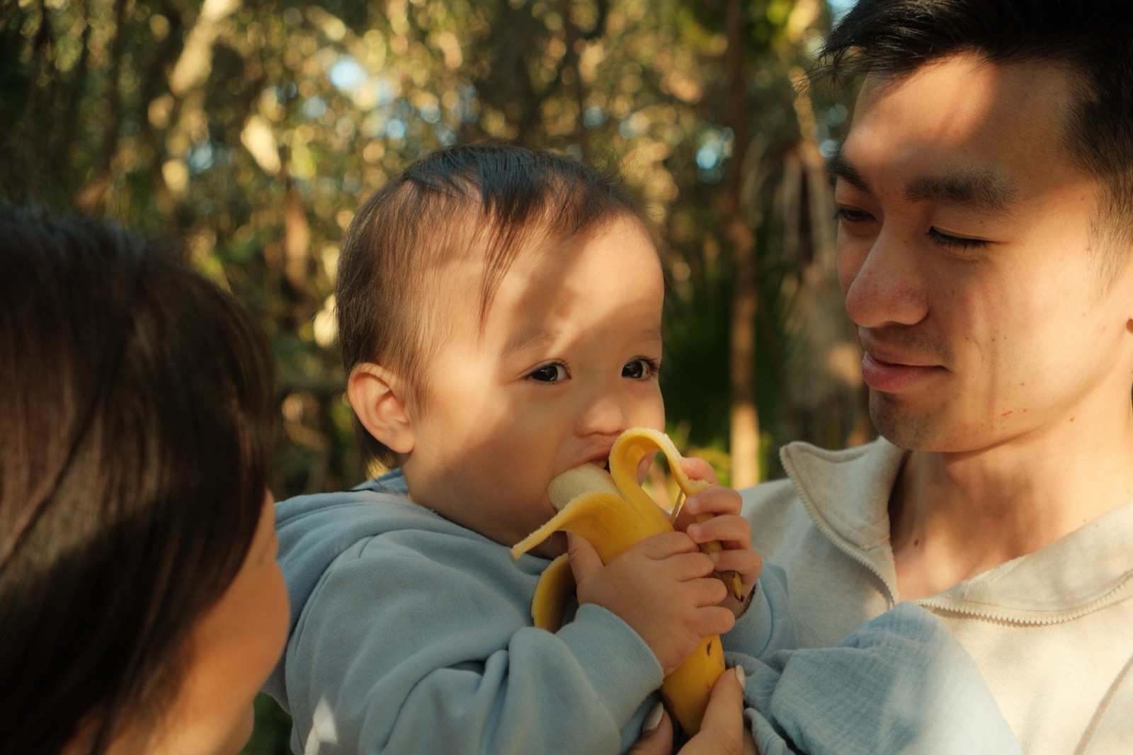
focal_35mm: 52
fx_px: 1636
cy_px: 378
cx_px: 566
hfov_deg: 38.2
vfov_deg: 26.0
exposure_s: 1/105
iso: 500
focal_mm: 34.9
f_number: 4
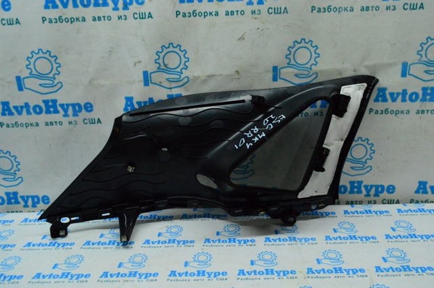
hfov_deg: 57.3
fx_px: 397
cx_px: 217
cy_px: 144
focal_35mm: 33
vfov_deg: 39.9
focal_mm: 22
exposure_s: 1/640
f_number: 6.3
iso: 6400
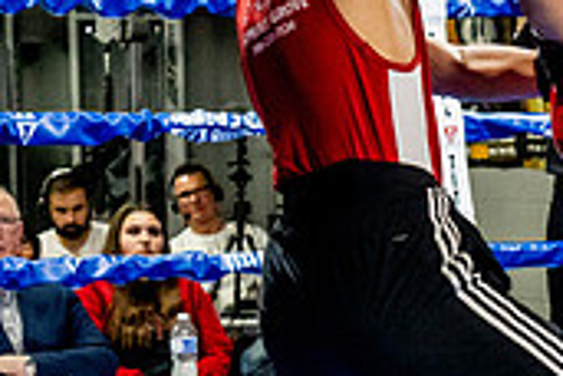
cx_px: 737
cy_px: 256
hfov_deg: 11.4
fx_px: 2752
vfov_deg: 7.8
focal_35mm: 176
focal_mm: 35
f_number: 2.8
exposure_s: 1/800
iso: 5000
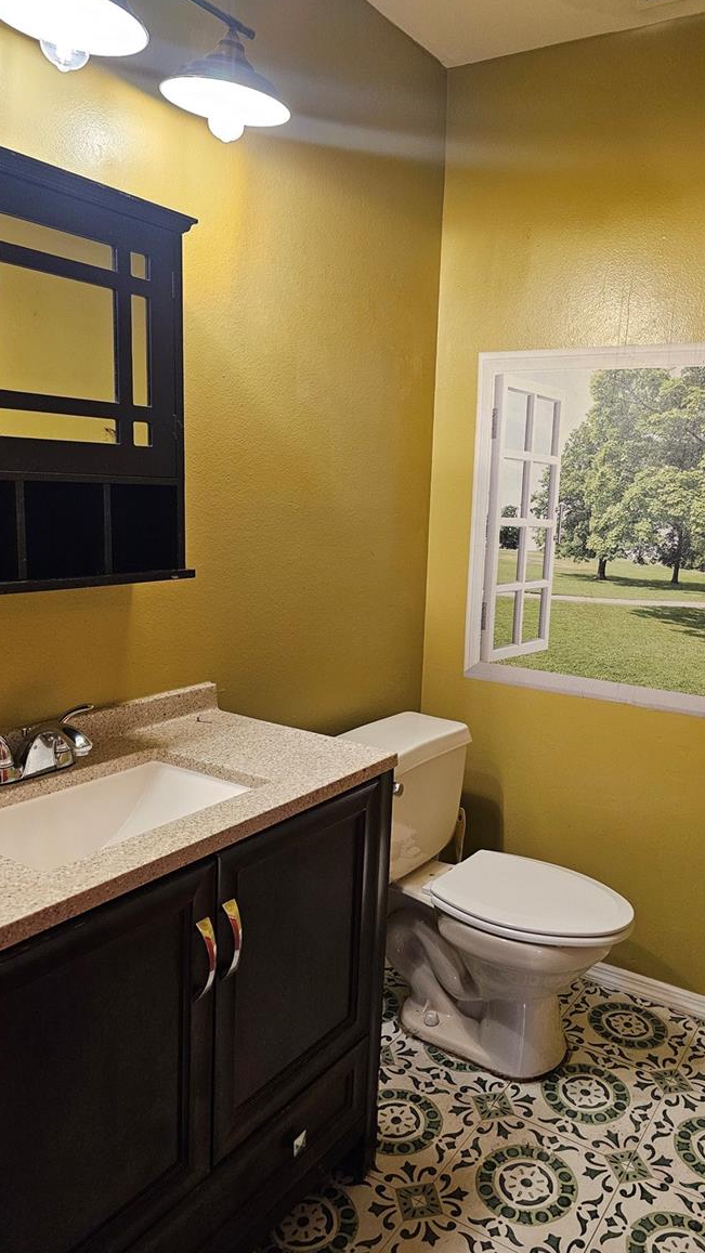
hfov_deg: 44.0
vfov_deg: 71.9
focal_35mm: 26
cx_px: 441
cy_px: 621
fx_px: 864
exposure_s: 1/120
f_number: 1.7
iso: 640
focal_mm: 6.3
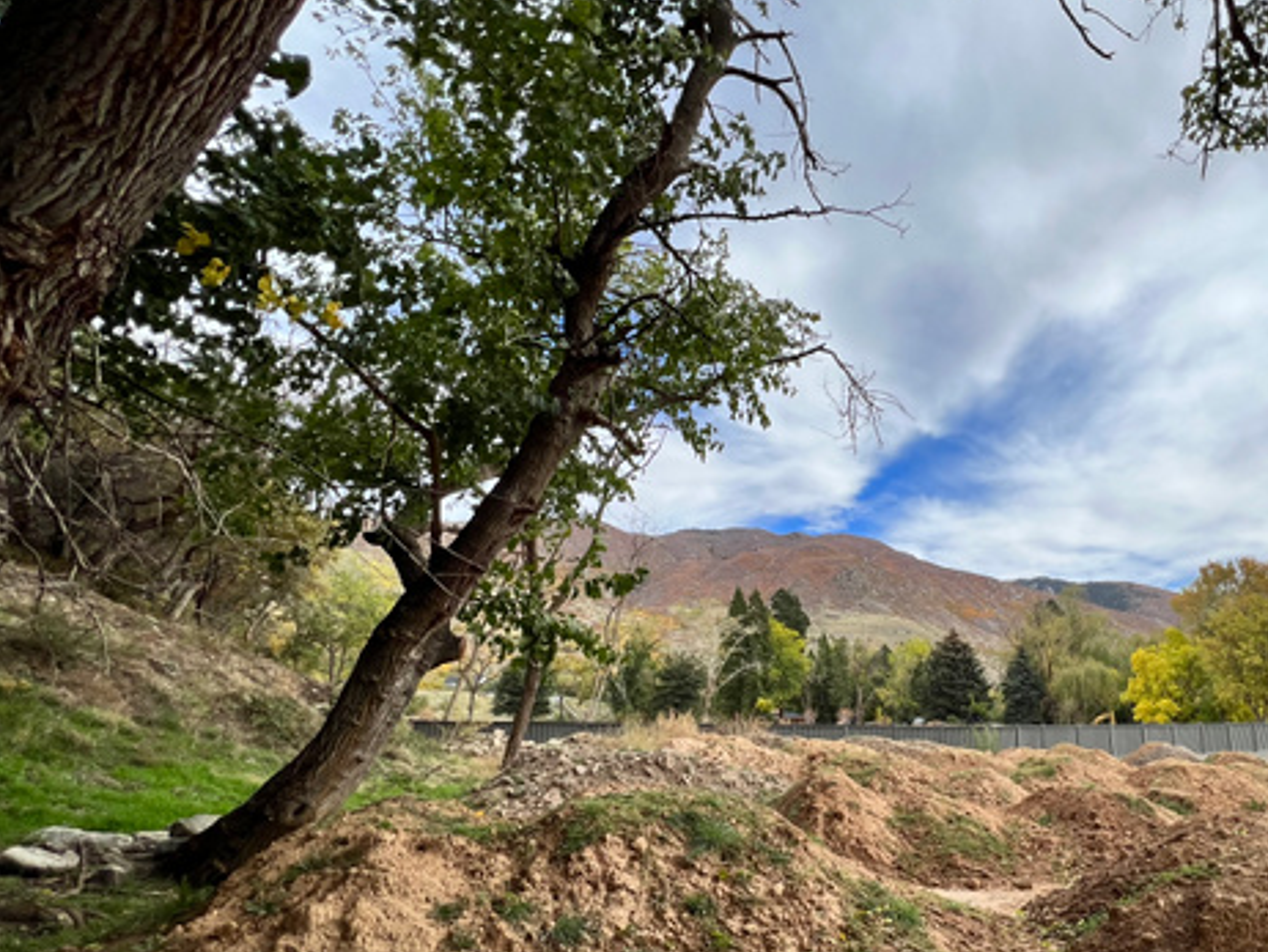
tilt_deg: +8.7
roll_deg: +1.3
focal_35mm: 18
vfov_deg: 70.0
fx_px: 660
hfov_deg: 83.8
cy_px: 617
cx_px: 876
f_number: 1.8
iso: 32
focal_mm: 1.57
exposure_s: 1/1623
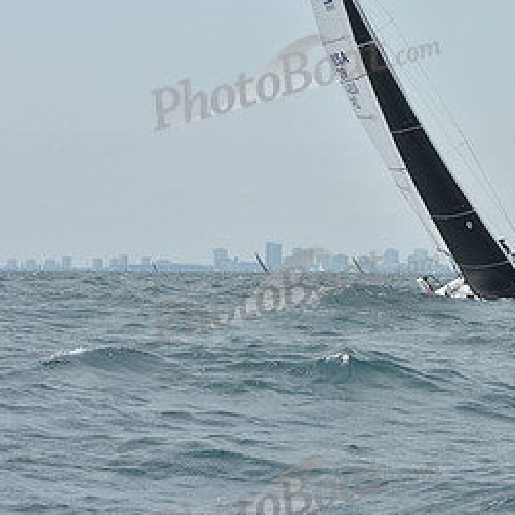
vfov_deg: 10.3
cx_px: 548
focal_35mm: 169
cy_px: 155
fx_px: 2845
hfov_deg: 10.2
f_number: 11
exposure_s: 1/800
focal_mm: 86
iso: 250
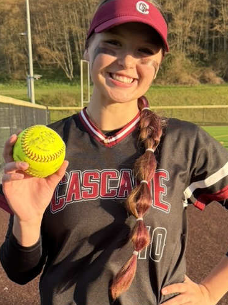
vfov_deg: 37.9
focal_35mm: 50
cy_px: 198
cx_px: 122
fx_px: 439
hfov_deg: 29.1
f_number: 1.78
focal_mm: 6.76
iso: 80
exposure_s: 1/1174
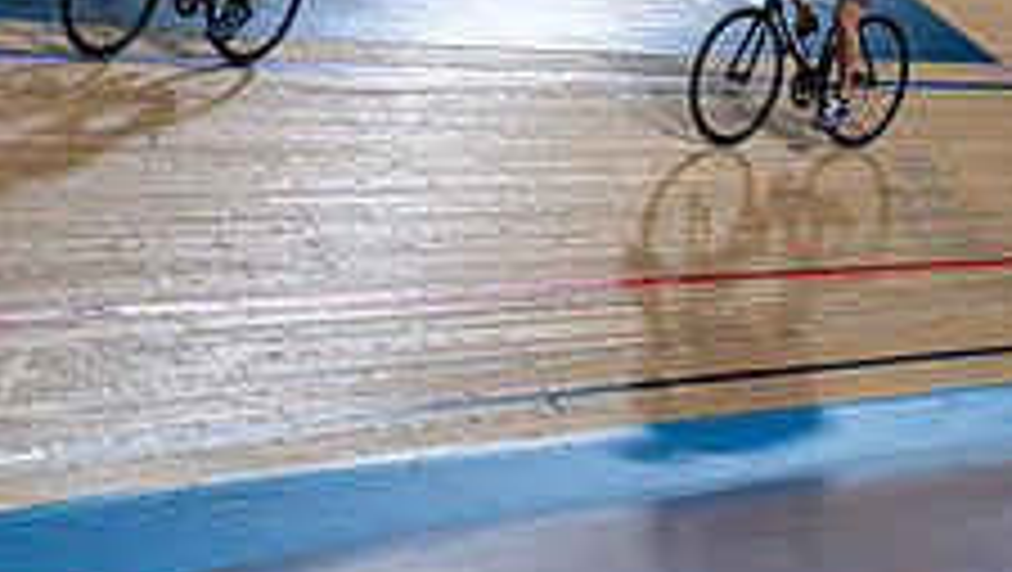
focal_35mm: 135
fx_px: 3626
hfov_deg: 15.8
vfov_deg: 9.0
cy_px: -2
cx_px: 220
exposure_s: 1/1000
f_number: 2.8
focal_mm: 50
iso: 2500
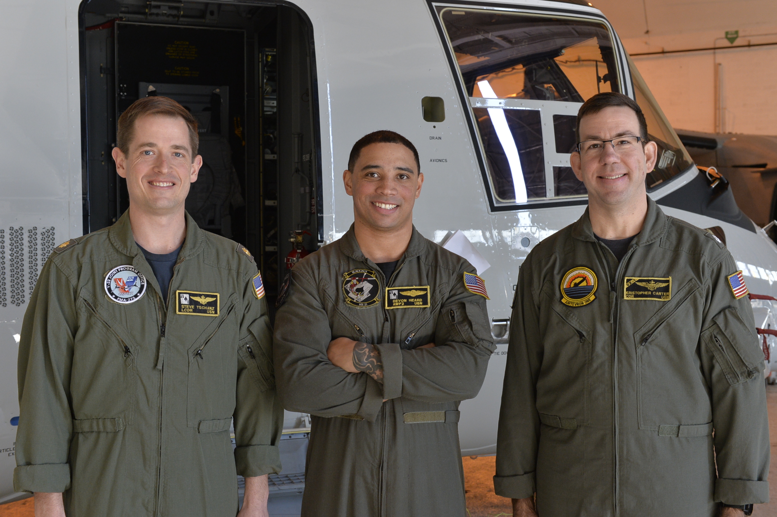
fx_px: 1035
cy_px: 258
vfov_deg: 28.0
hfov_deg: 41.1
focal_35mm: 48
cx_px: 388
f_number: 7.1
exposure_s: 1/160
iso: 1600
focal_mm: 48
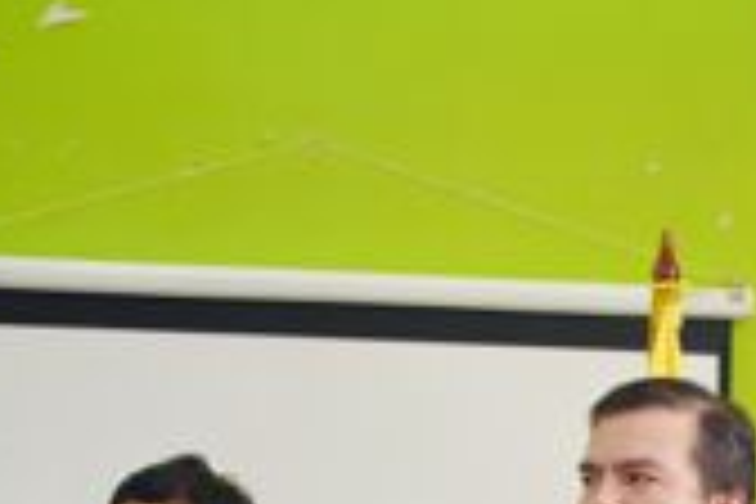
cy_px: 709
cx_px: 634
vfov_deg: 12.8
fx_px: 2152
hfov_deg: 19.7
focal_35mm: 102
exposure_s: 1/60
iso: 450
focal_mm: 23
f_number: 4
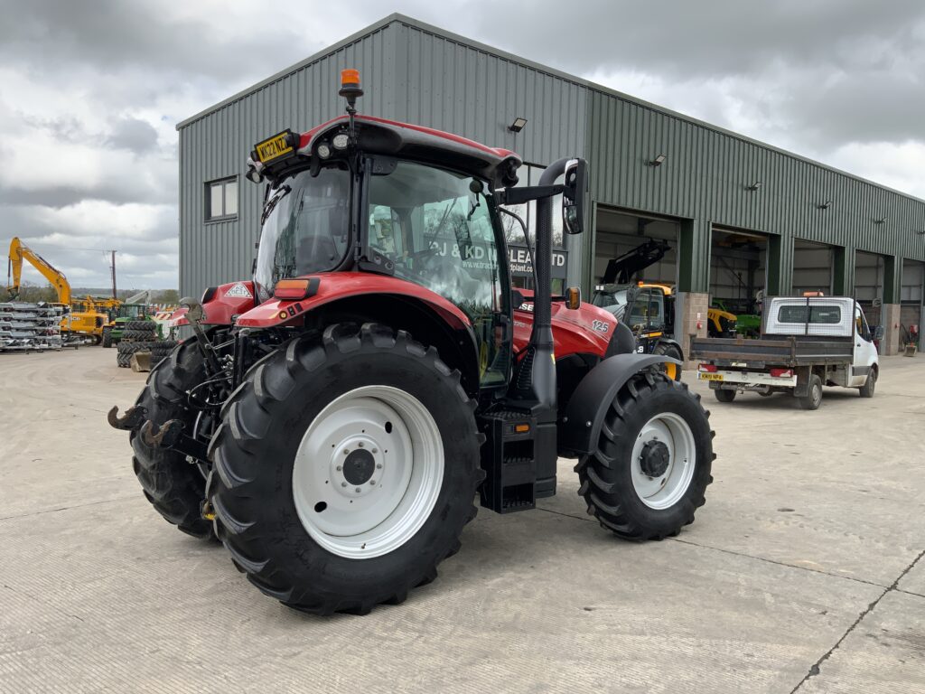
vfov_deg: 48.2
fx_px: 775
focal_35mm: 29
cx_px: 462
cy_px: 347
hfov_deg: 61.7
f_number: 1.8
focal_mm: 3
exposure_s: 1/739
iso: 16
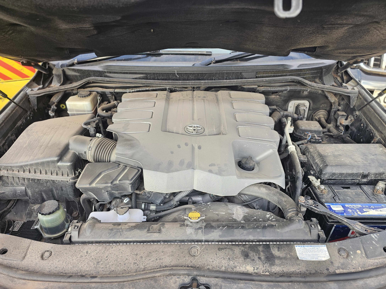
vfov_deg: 58.9
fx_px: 256
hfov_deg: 73.9
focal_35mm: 23
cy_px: 144
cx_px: 193
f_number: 1.7
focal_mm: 6.3
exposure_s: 1/100
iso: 64
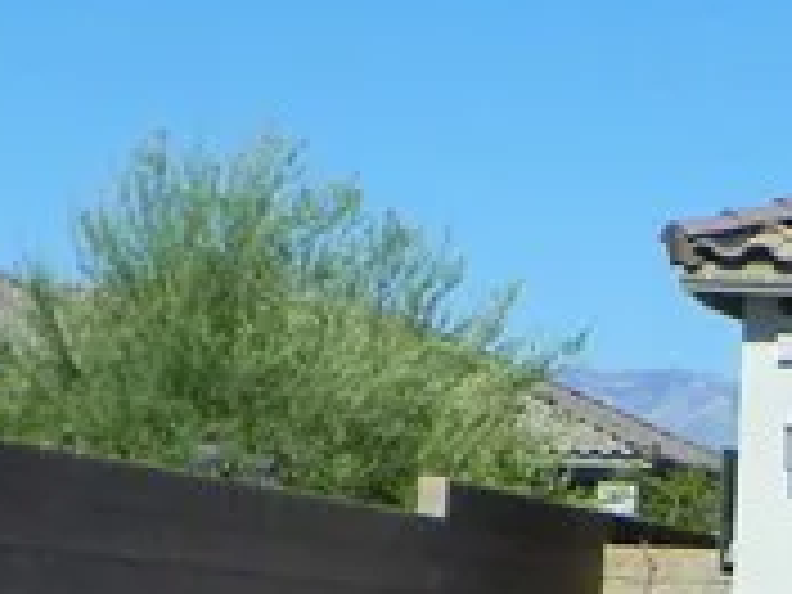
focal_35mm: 209
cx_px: 1732
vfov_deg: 7.1
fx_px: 4782
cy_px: 675
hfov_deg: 8.8
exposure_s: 1/500
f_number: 5.6
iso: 64
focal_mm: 6.4
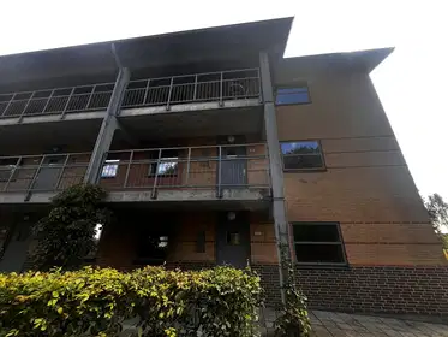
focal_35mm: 13
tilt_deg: +22.2
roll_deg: -0.8
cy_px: 168
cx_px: 224
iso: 32
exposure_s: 1/172
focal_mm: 1.57
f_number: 1.8
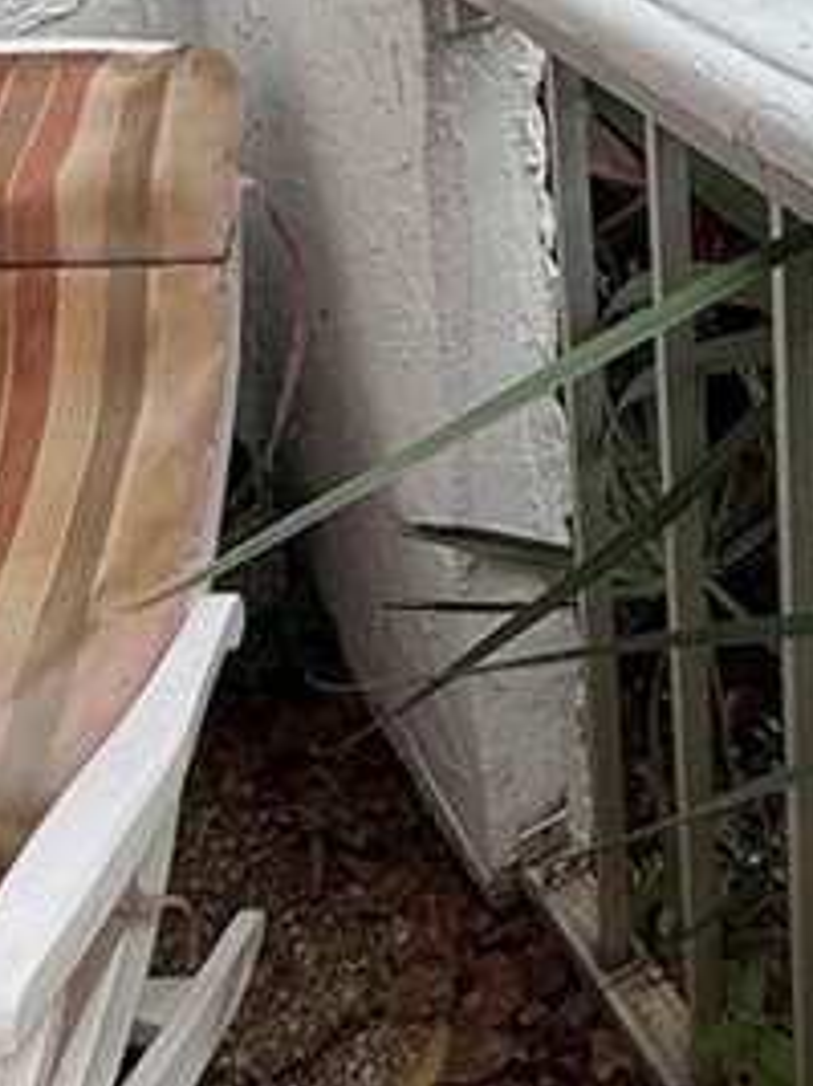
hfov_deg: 24.4
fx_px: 1755
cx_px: 890
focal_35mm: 56
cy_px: -191
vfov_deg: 29.8
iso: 64
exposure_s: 1/709
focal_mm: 2.22
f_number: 2.2
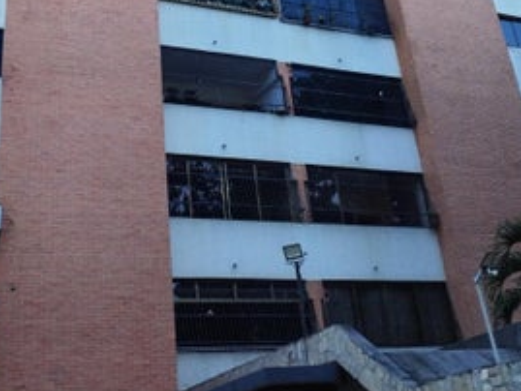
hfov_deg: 28.1
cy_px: -68
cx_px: 227
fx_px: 1039
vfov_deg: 20.1
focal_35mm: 69
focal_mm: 4.75
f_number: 1.8
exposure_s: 1/462
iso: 100
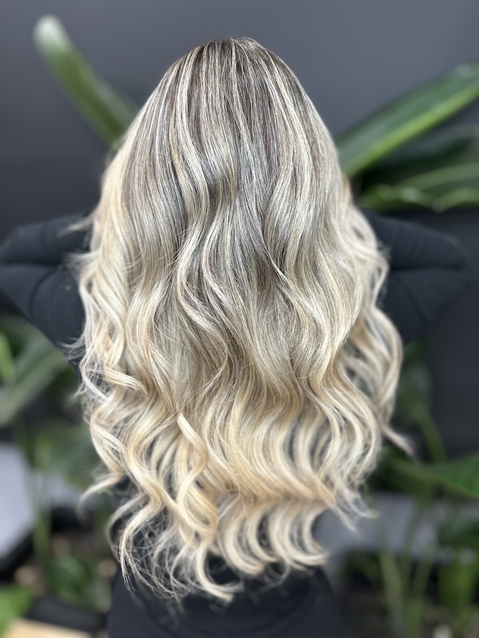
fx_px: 443
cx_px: 240
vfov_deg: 71.6
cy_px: 319
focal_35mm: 24
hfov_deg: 56.8
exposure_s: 1/100
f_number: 1.78
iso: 100
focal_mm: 6.86
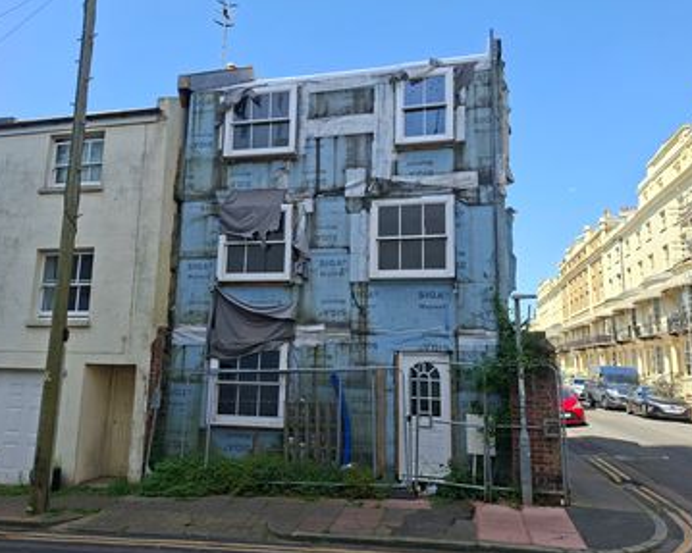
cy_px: 274
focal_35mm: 25
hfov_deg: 68.1
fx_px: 512
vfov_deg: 56.8
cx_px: 330
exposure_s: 1/1159
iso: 50
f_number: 1.8
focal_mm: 5.54
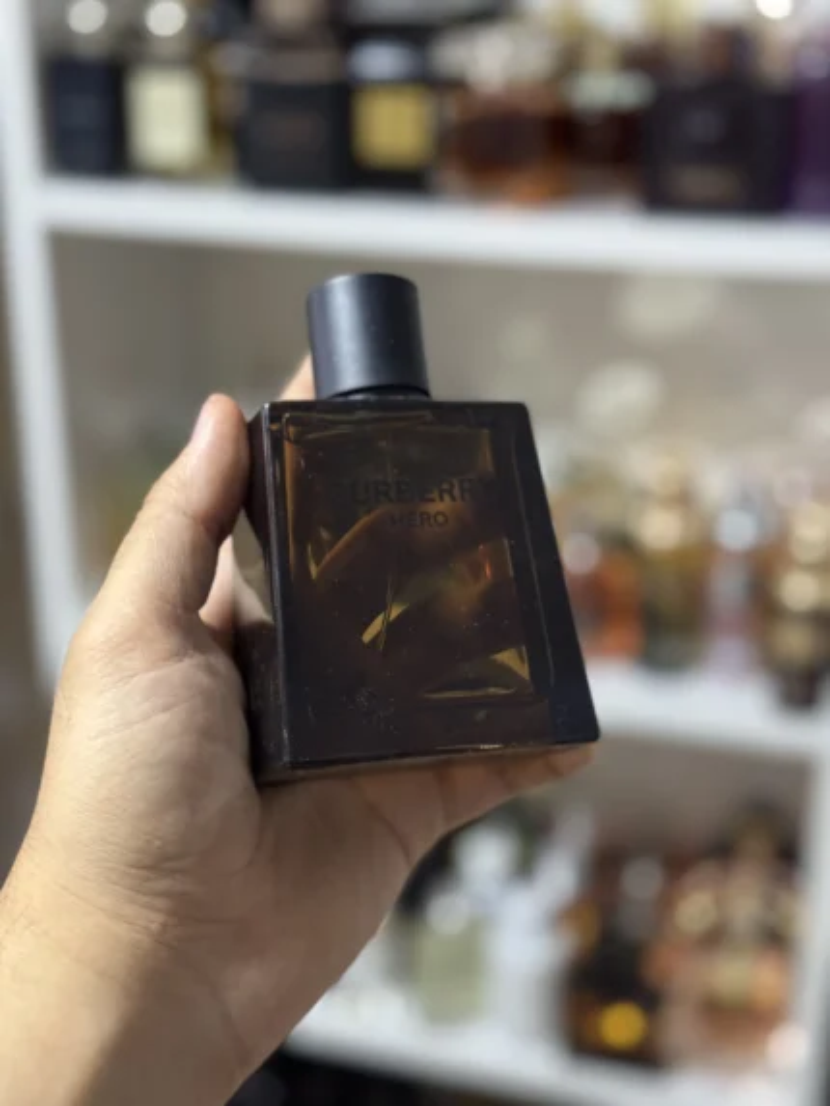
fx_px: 1534
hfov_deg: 30.3
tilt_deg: -22.7
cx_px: 415
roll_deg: -1.6
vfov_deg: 39.6
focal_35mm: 48
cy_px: 553
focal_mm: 6.76
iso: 250
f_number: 1.78
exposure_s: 1/50
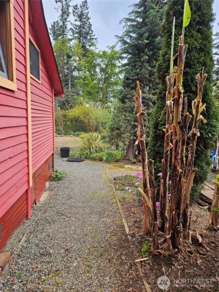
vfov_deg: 73.9
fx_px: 194
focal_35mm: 23
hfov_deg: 58.9
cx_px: 110
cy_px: 146
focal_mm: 5.4
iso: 25
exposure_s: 1/312
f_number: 1.8
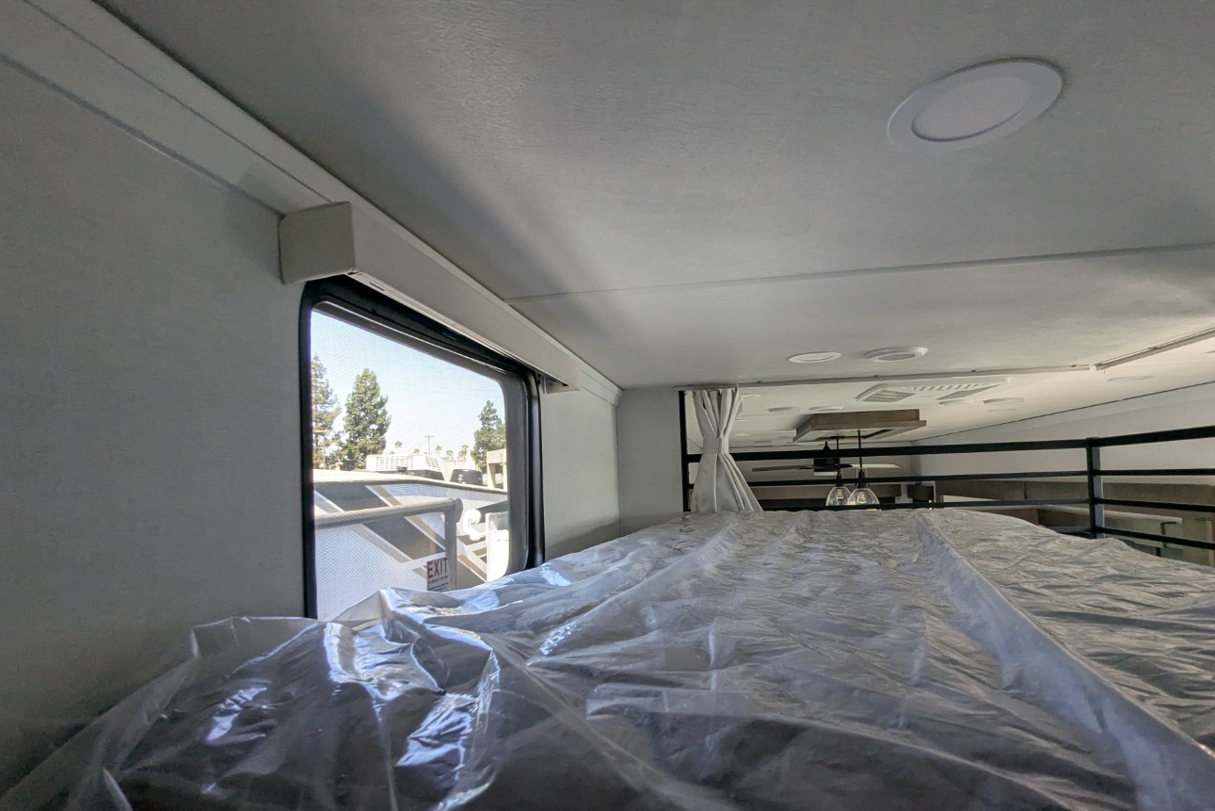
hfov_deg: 89.9
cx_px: 647
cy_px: 457
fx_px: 608
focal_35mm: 18
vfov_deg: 67.1
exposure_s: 1/90.3
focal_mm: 2.35
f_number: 2.2
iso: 96
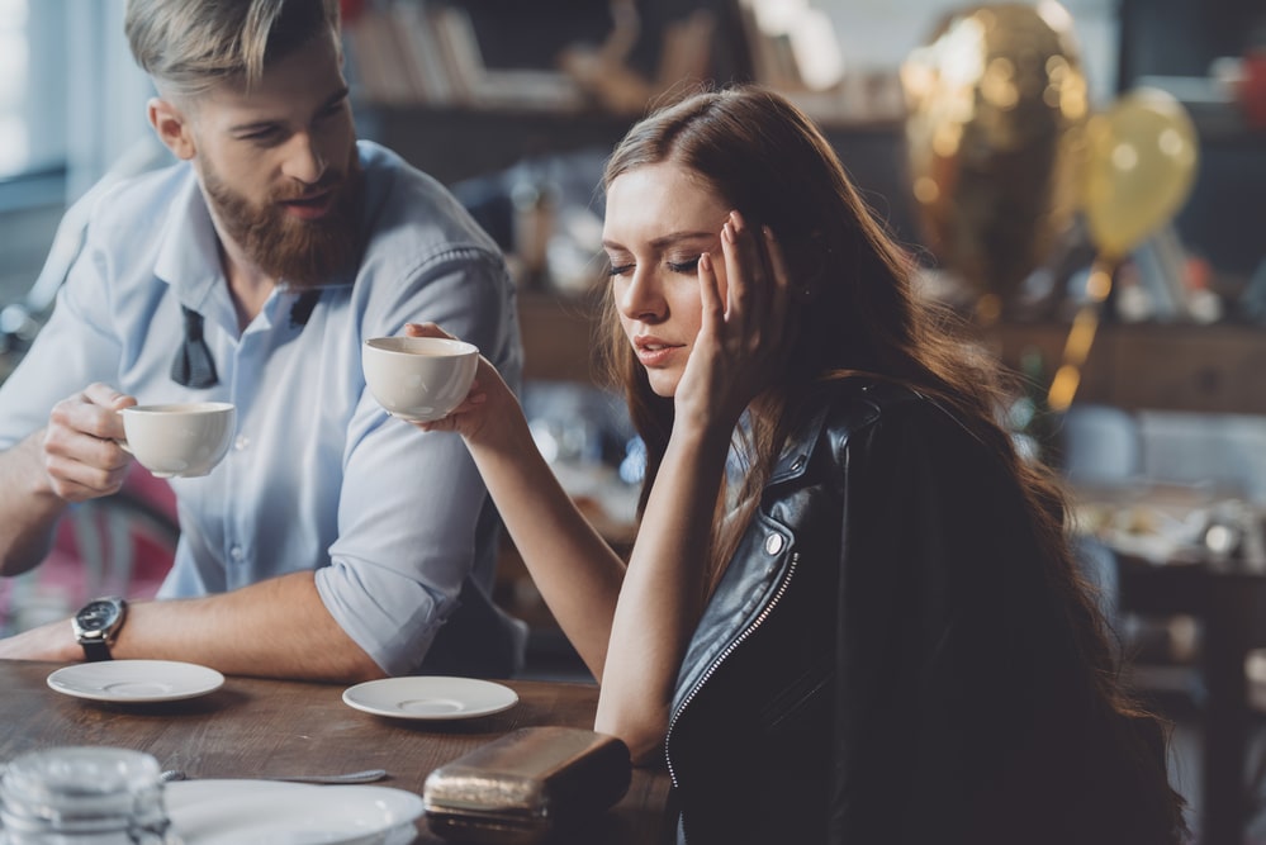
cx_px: 633
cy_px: 422
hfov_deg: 20.8
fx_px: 3448
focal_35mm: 98
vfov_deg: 14.0
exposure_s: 1/100
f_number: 2.8
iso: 640
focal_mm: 98
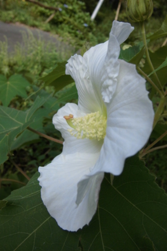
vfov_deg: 65.5
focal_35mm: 28
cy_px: 125
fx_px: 195
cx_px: 93
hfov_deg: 46.3
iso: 100
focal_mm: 4.7
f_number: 2.8
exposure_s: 1/640
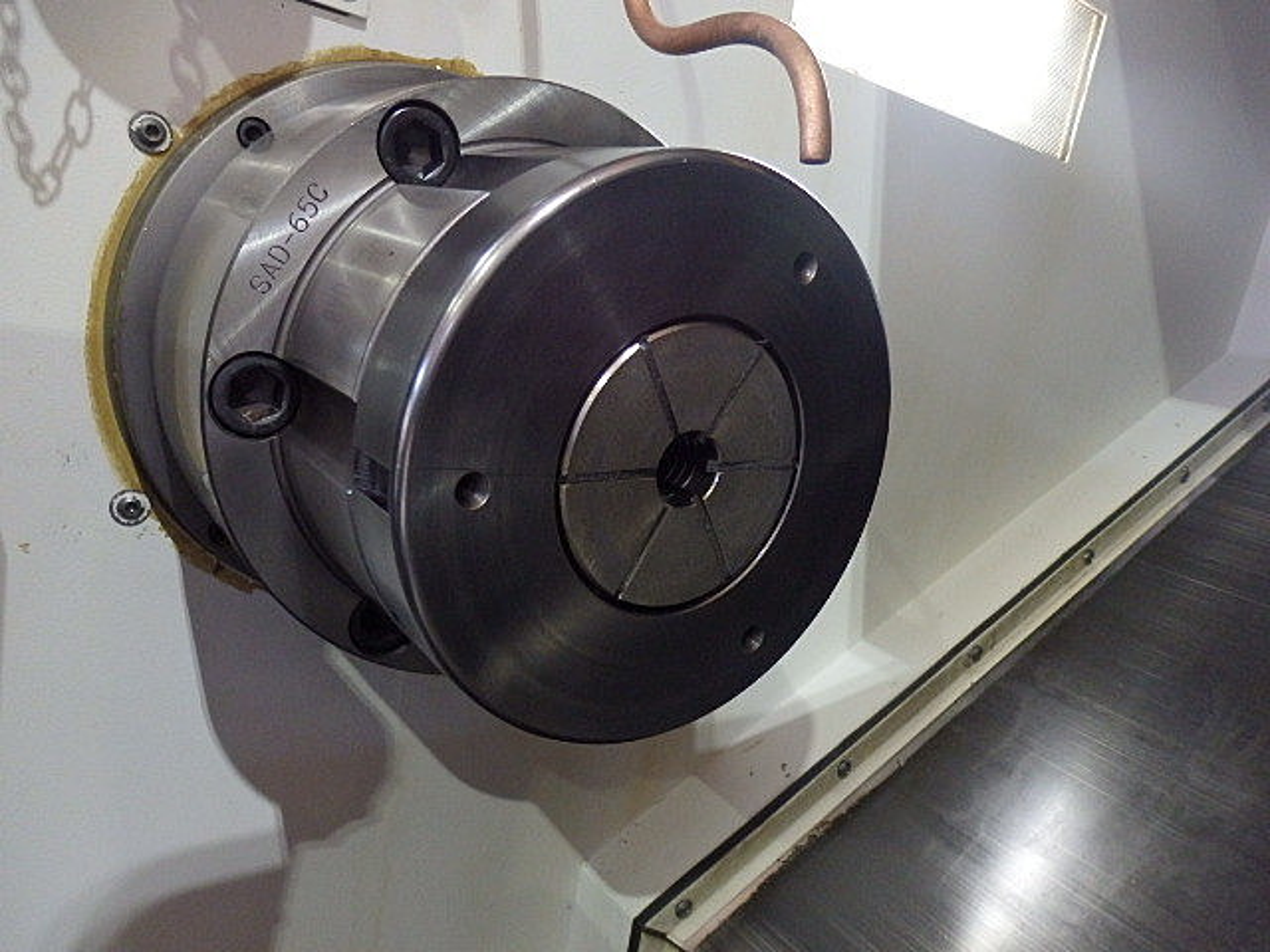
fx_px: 917
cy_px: 476
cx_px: 635
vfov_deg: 54.9
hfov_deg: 69.4
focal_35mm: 25
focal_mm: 4.5
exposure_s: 1/25
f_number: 3
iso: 800
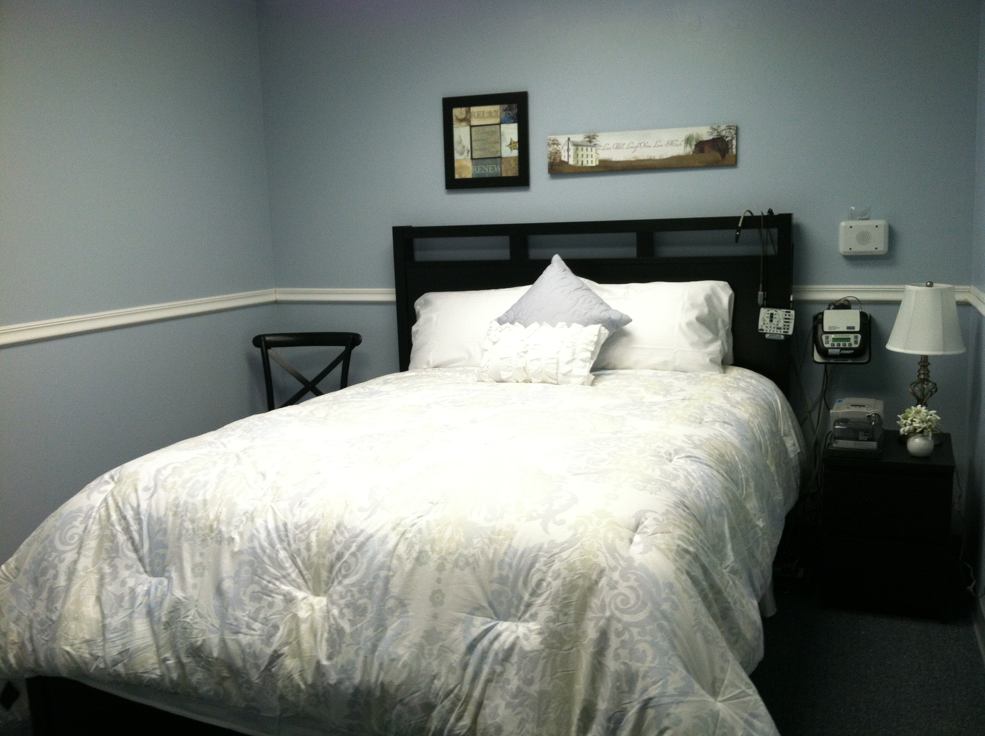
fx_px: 994
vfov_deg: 40.6
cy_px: 368
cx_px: 492
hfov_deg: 52.7
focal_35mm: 35
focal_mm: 3.85
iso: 80
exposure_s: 1/30
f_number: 2.8
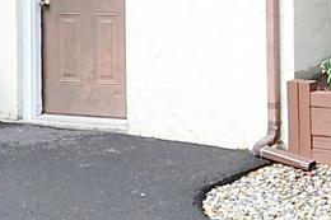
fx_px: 1084
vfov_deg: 11.3
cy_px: -74
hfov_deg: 16.2
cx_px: 457
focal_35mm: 118
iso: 360
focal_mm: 10
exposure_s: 1/60
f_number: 8
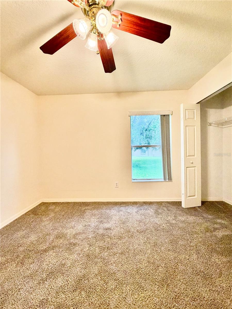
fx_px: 125
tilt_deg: -1.6
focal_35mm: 14
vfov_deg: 102.1
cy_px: 154
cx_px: 116
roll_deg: -0.3
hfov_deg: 85.7
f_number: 2.2
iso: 200
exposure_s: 1/60
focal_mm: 2.22
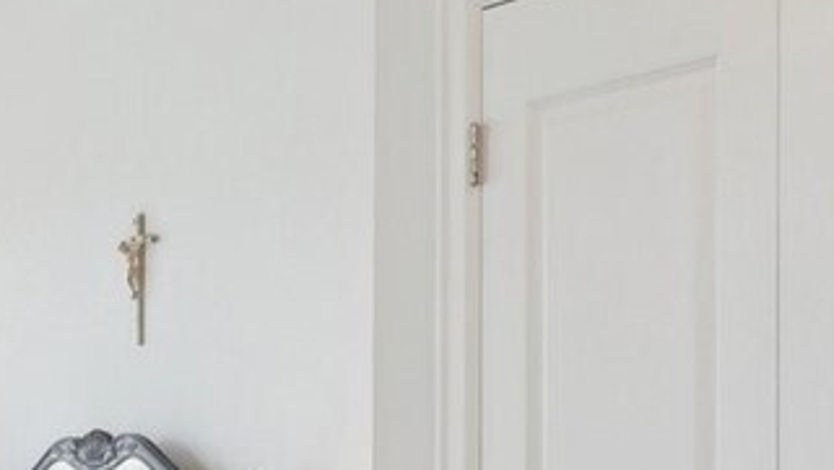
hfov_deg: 22.6
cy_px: 565
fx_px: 2080
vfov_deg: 12.6
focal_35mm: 94
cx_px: 297
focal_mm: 17
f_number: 8
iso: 400
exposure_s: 1/20
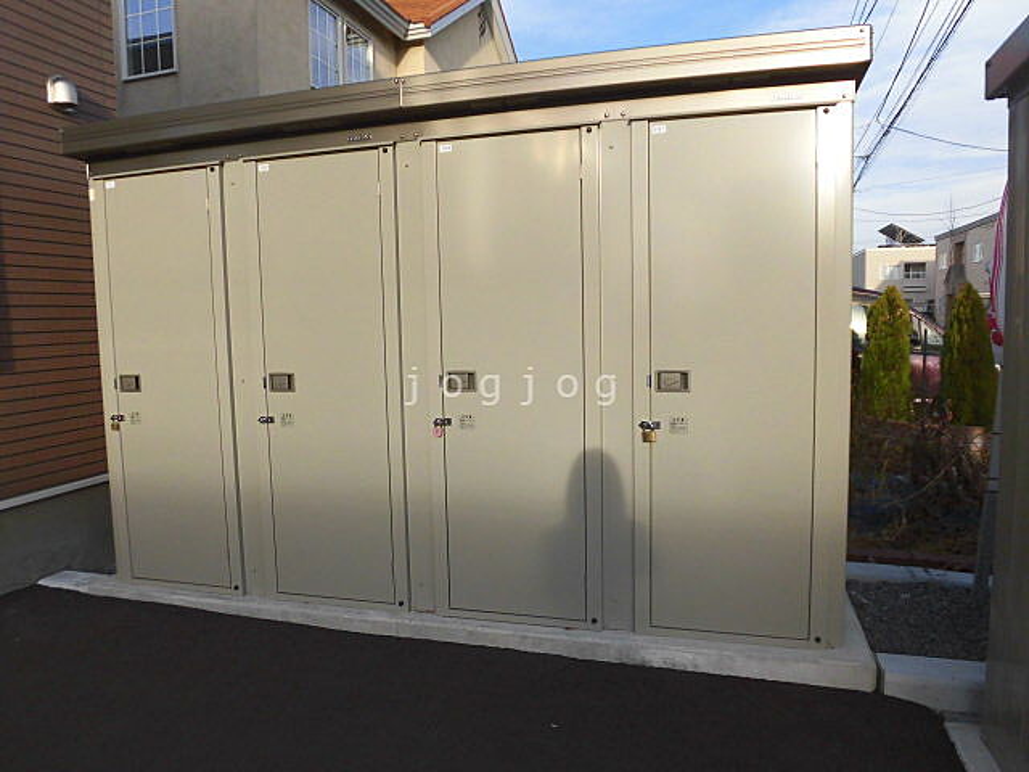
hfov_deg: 71.6
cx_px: 514
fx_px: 713
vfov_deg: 56.8
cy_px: 386
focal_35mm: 24
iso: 100
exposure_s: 1/640
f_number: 3.1
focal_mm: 4.3
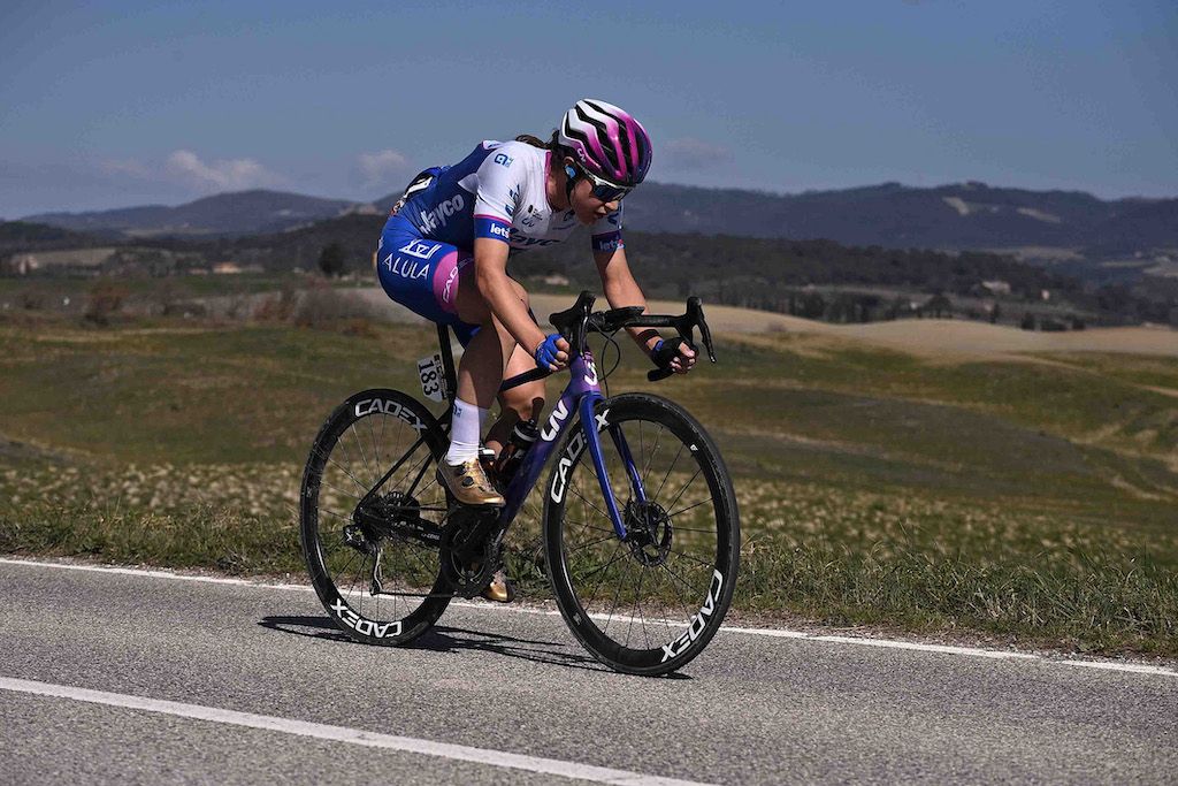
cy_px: 393
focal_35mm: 90
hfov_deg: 22.6
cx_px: 589
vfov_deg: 15.2
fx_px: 2945
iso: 400
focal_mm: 90
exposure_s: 1/8000
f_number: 5.6
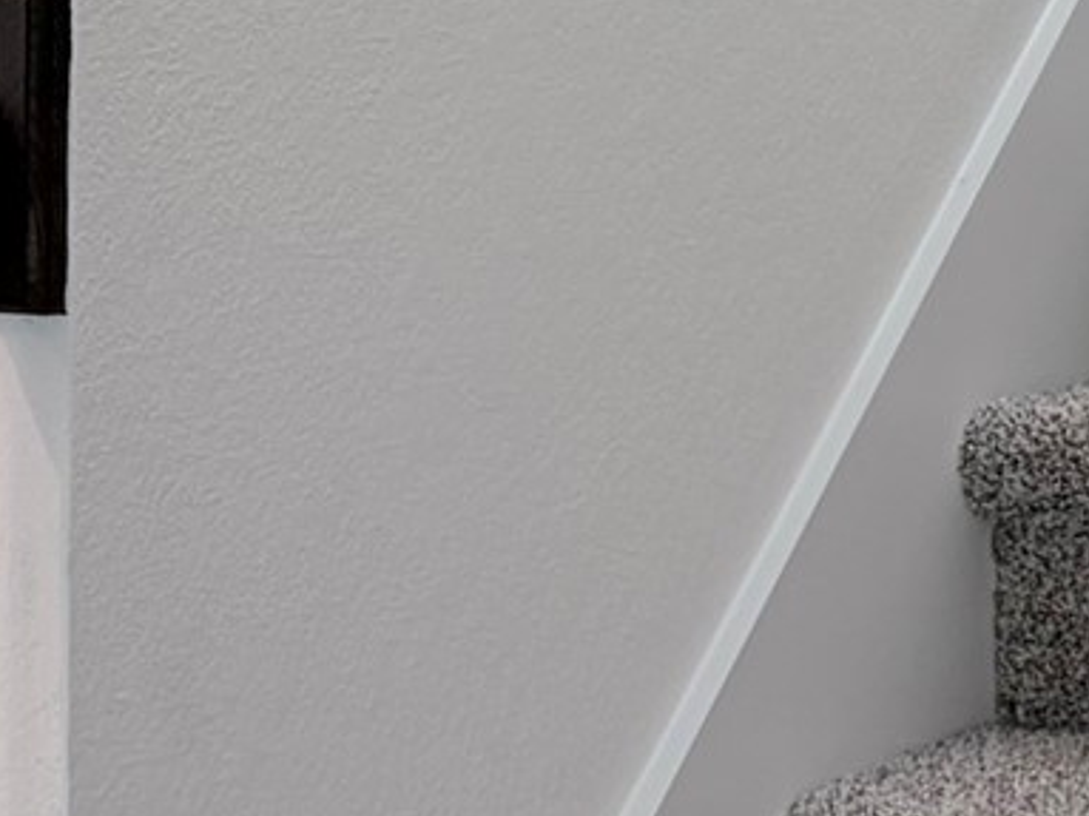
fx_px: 4371
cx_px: 850
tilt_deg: +6.5
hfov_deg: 14.1
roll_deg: +1.3
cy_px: -654
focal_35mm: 139
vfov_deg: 10.1
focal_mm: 5.96
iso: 100
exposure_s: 1/60
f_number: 1.6
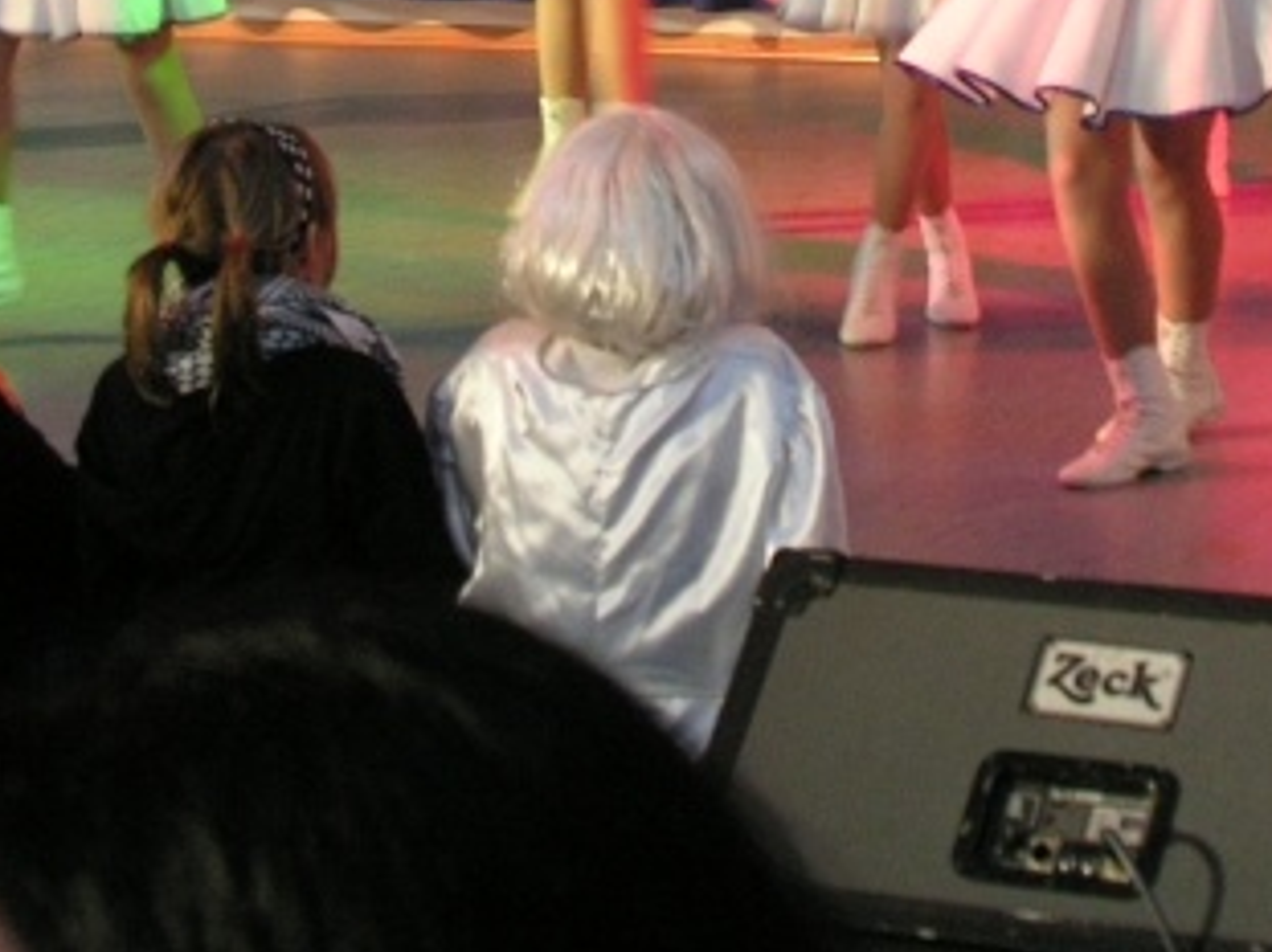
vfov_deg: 14.0
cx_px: 769
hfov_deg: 19.1
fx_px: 3783
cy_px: -143
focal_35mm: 103
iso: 200
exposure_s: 1/33.5
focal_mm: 10.2
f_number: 2.9
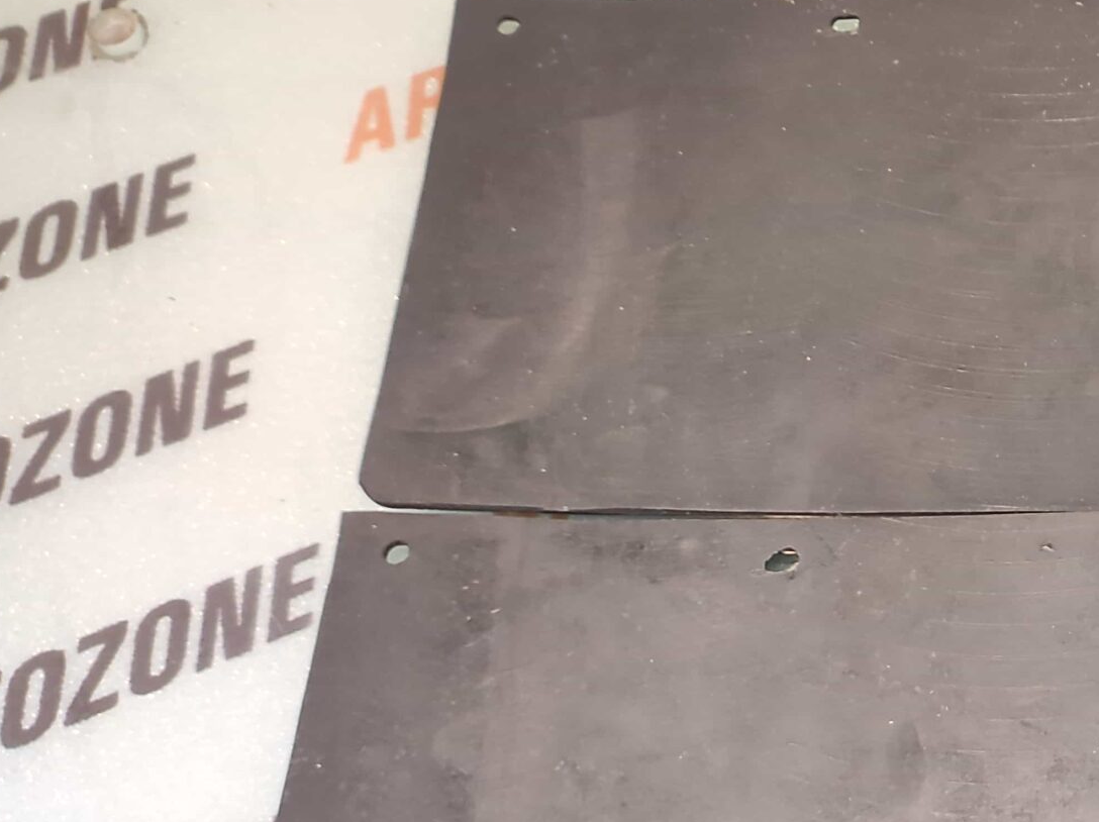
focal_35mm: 40
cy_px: 564
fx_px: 1269
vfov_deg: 35.5
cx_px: 1230
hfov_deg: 38.2
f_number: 1.79
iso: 384
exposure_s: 1/33
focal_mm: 4.74
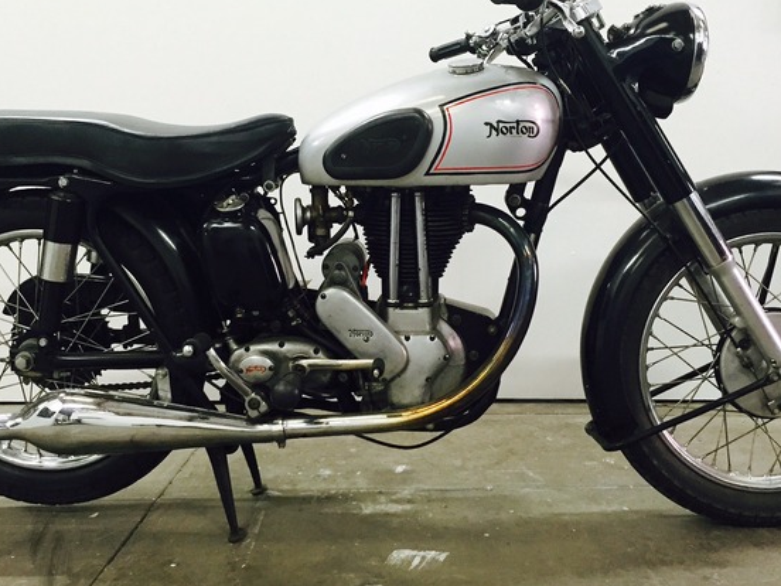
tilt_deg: -8.9
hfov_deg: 44.8
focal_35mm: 42
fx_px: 948
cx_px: 378
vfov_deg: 34.3
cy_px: 252
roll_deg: +0.5
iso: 200
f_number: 2.2
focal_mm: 4.15
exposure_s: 1/33
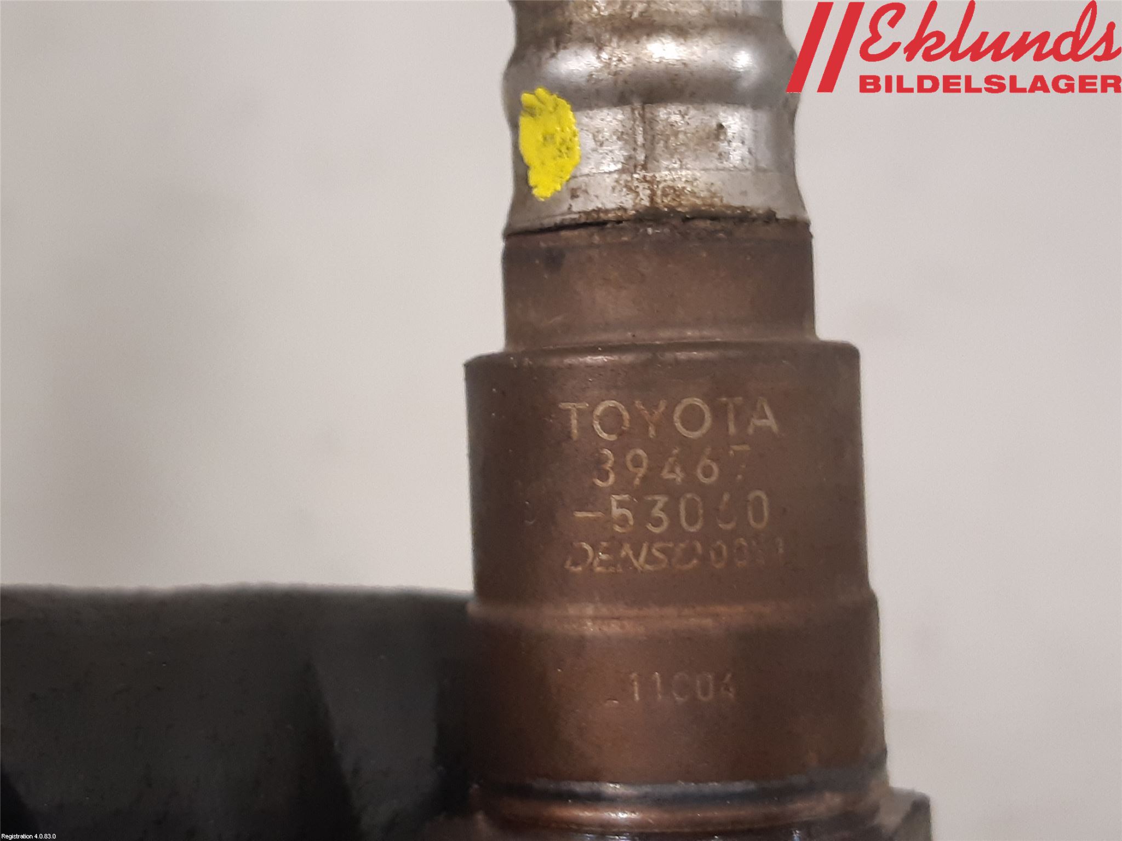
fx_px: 843
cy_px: 420
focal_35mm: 26
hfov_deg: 67.3
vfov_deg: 53.1
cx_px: 561
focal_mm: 3.93
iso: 200
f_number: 1.7
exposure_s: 1/50
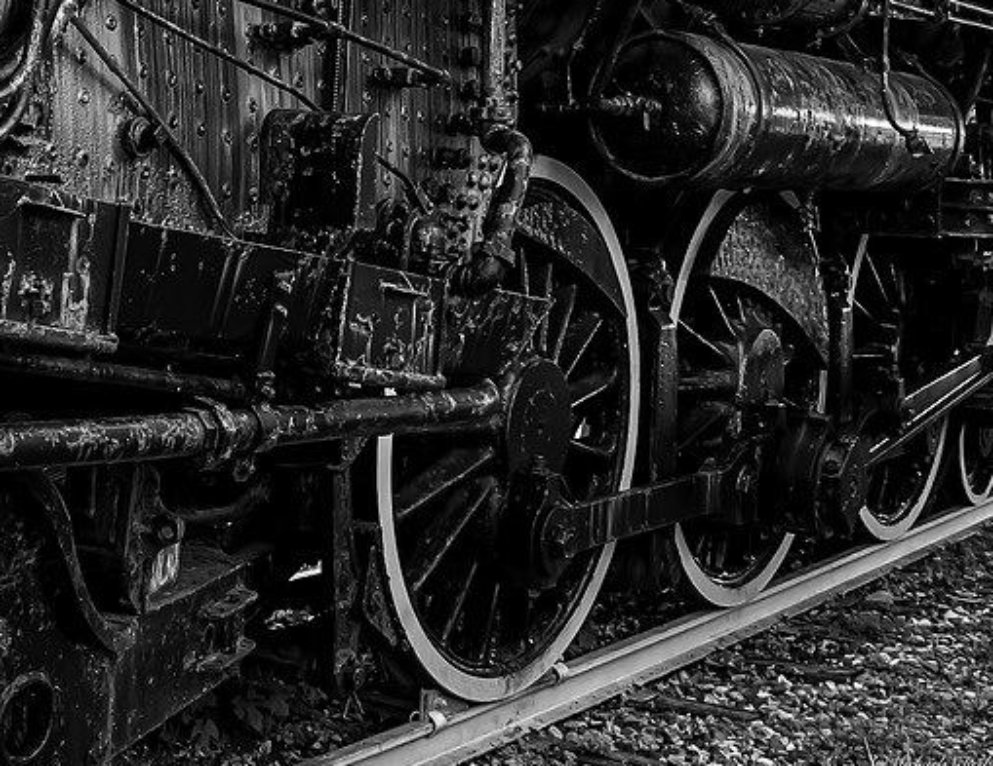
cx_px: 91
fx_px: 1885
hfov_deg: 28.3
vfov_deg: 22.1
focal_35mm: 65
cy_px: -7
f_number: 8
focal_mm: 18
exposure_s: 1/40
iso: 400
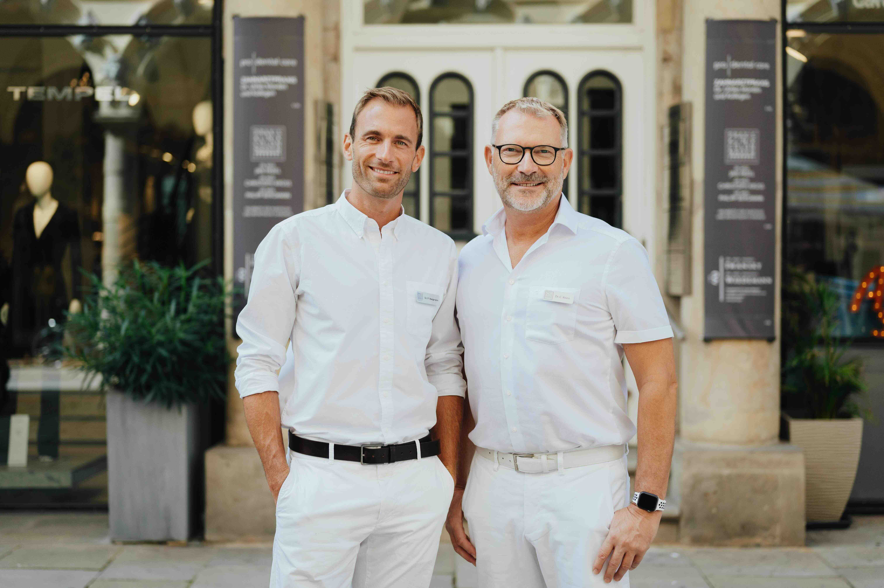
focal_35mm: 50
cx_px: 442
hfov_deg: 39.6
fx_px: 1227
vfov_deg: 27.0
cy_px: 294
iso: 400
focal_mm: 50
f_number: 2.2
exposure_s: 1/2000
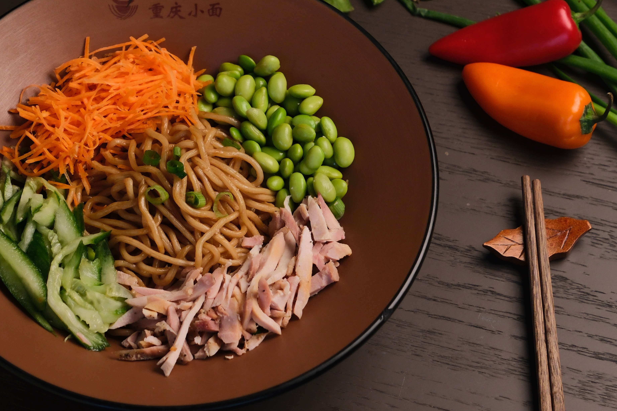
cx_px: 262
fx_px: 1268
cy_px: 122
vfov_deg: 18.3
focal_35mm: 74
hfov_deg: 27.3
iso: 800
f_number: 4
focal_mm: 33
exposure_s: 1/200
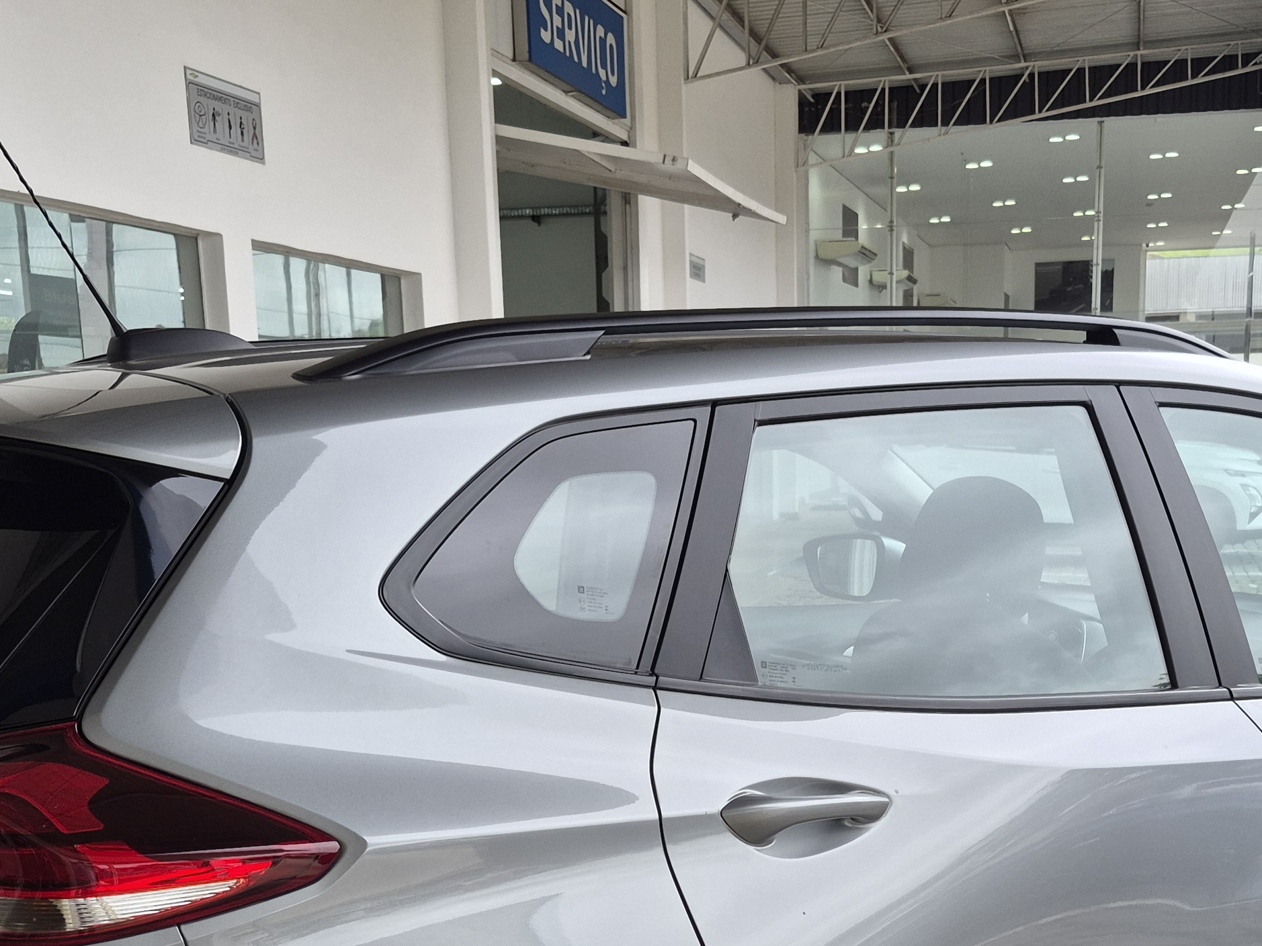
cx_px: 733
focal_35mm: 49
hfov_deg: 38.8
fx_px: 1786
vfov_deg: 28.6
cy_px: 841
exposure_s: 1/359
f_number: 1.8
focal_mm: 5.4
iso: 50
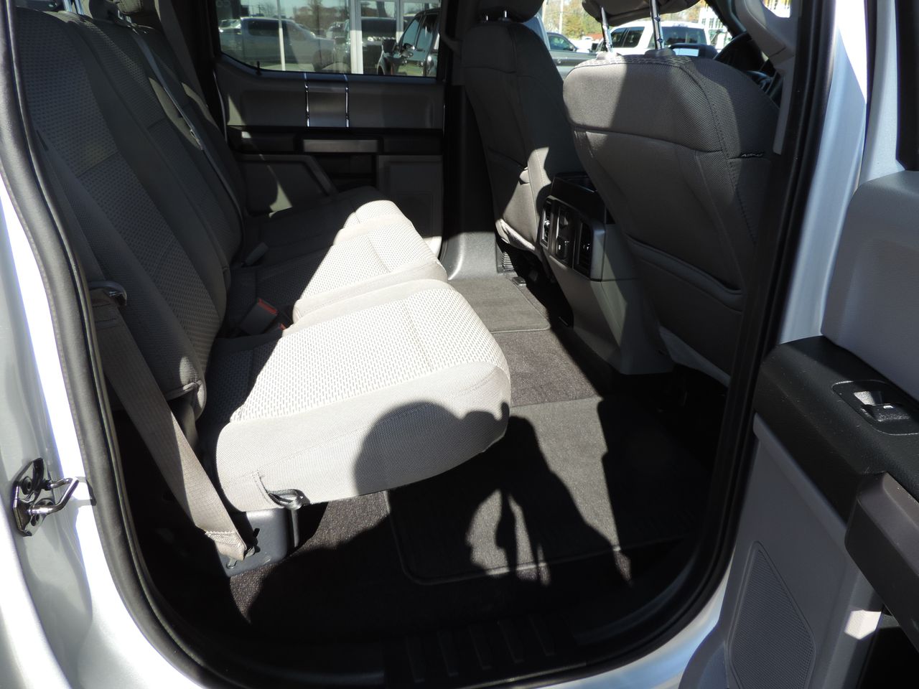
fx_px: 637
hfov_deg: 71.6
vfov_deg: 56.8
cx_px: 460
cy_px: 344
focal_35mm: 24
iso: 80
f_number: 3
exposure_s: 1/250
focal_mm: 4.3
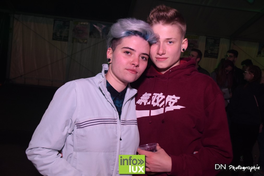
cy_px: 88
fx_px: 286
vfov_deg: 34.2
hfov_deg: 49.6
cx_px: 132
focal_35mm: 39
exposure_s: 1/40
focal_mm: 26
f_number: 4
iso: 1600
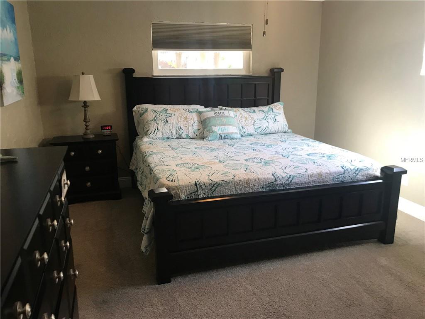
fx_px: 344
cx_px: 212
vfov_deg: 49.7
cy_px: 160
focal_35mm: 28
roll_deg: +0.9
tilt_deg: -14.6
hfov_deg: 63.4
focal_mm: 3.99
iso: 40
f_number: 1.8
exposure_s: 1/24
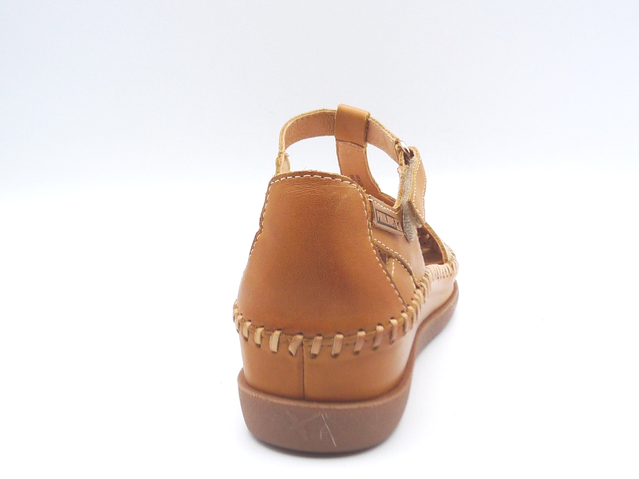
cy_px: 240
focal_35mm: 50
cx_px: 320
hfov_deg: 38.2
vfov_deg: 29.1
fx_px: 923
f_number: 4.5
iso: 100
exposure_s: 1/200
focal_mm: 5
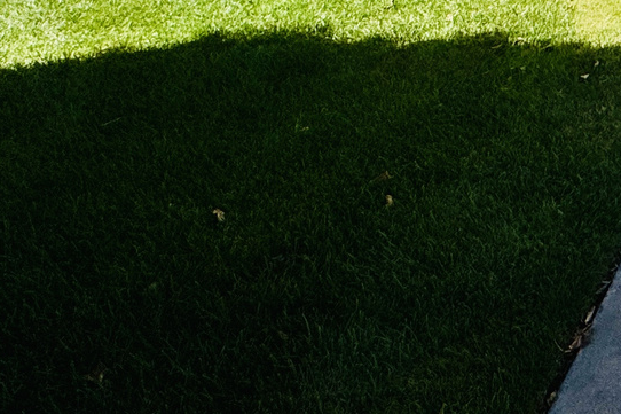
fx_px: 948
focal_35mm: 55
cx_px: 911
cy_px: -151
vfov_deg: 21.7
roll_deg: +1.6
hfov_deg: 26.8
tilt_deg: -6.0
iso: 50
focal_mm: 2.22
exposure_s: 1/3247
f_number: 2.2
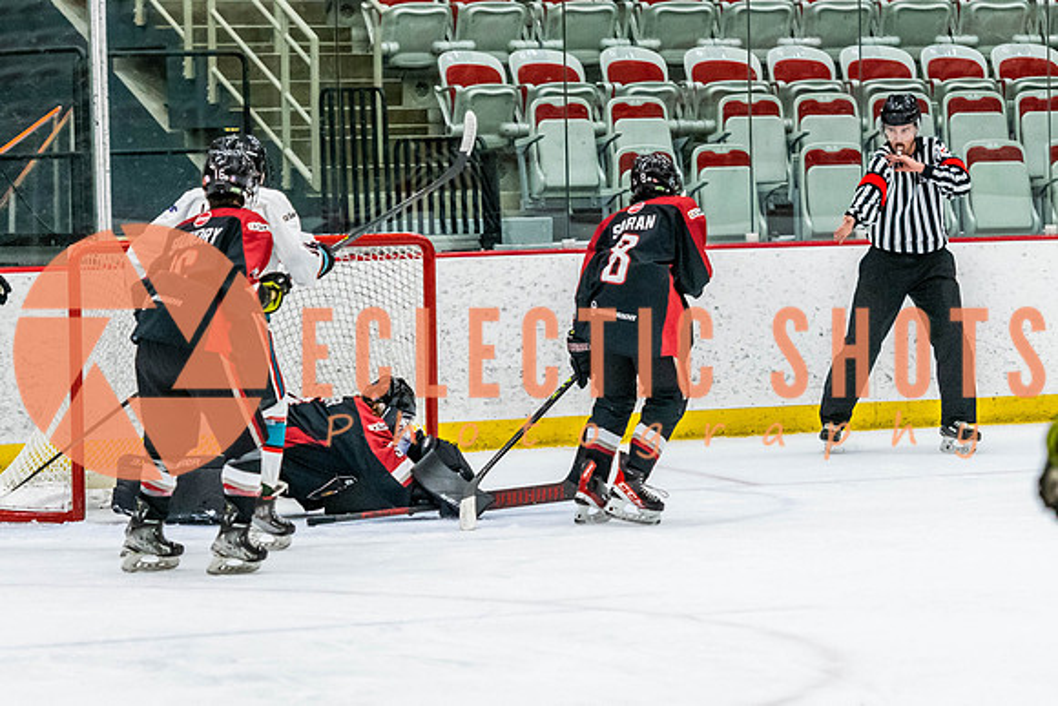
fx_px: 6460
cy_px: 430
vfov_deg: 6.3
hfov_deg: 9.4
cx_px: 475
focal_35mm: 220
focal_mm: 120
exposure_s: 1/640
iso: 3200
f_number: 2.8
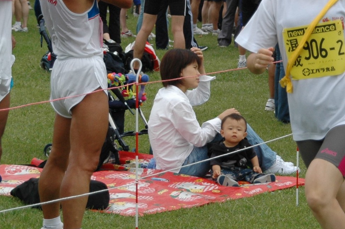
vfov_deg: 7.8
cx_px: 296
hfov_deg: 11.7
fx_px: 1676
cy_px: 89
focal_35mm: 175
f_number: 5.3
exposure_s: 1/1250
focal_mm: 55
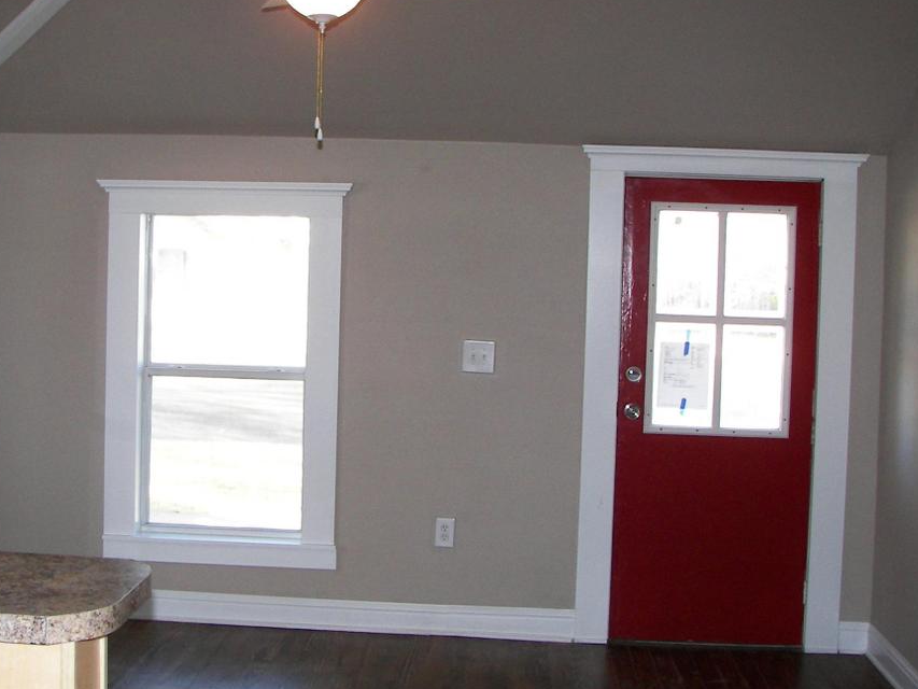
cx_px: 363
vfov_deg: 27.0
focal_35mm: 54
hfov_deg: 35.4
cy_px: 279
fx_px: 1432
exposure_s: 1/30
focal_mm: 6
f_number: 2.8
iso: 100
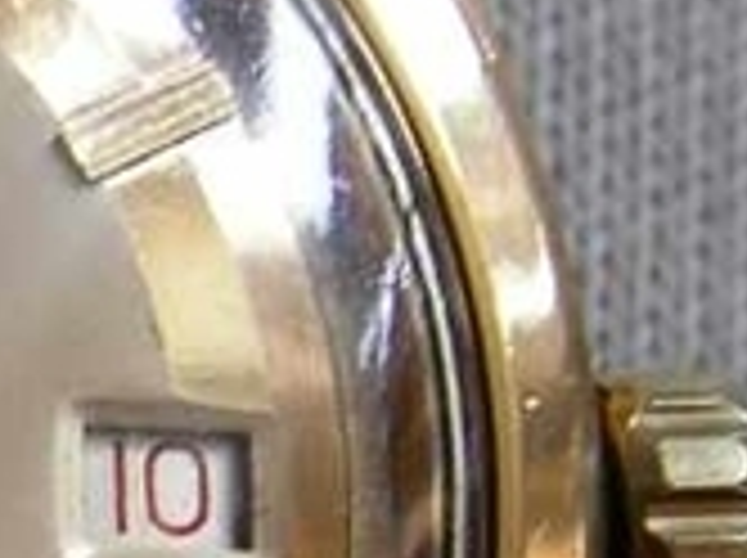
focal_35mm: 183
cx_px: -405
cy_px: 598
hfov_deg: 10.4
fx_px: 3943
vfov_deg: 8.0
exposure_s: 1/30.1
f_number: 3.5
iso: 90
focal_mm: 5.8
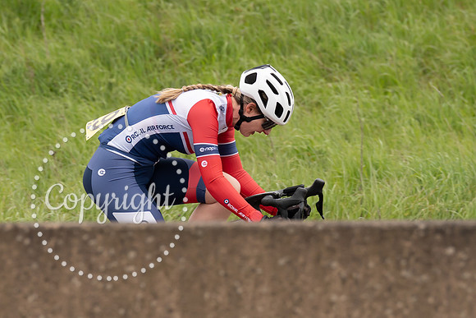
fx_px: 6889
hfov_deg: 4.0
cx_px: 223
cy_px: 129
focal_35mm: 521
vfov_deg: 2.6
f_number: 4
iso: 320
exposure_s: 1/1000
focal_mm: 200
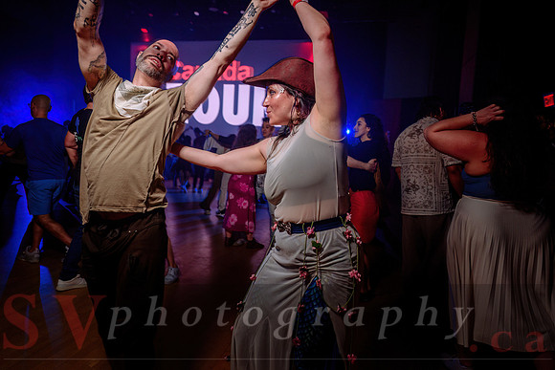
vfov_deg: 53.2
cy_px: 185
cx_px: 278
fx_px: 370
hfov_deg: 73.7
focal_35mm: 24
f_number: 2.8
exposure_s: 1/40
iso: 800
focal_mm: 24
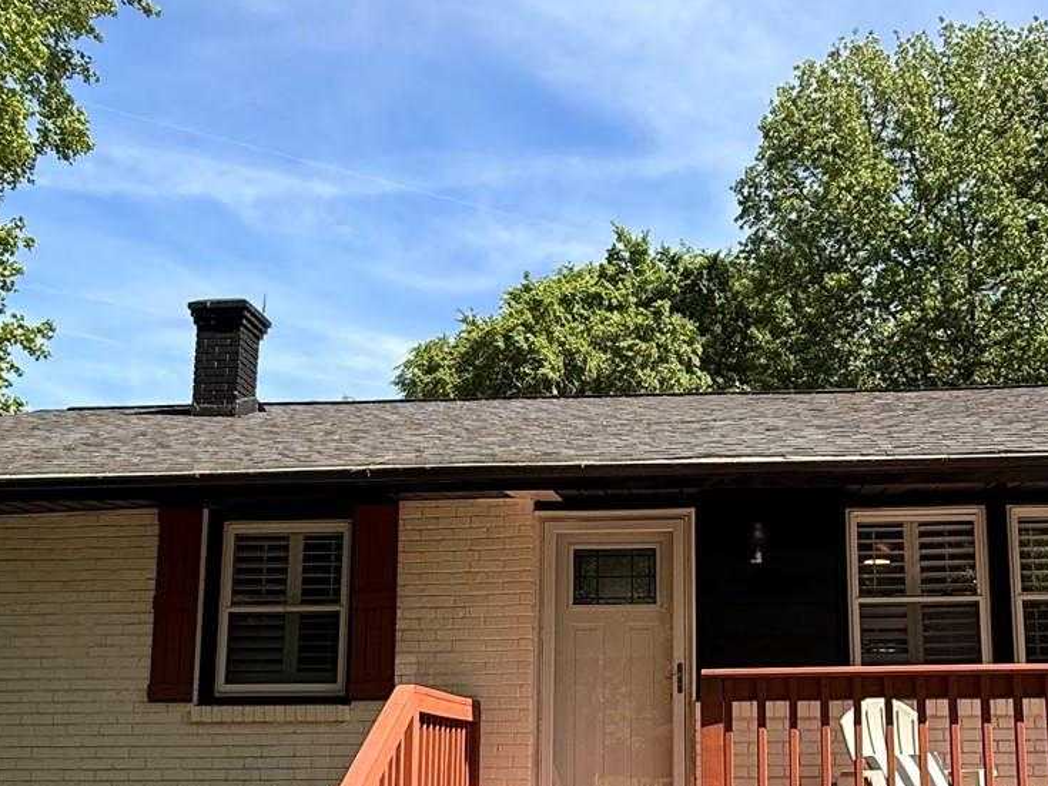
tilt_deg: +9.1
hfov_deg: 47.4
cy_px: 591
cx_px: 656
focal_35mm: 39
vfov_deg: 36.0
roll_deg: -0.3
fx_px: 1181
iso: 50
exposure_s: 1/888
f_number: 2.2
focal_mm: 2.22
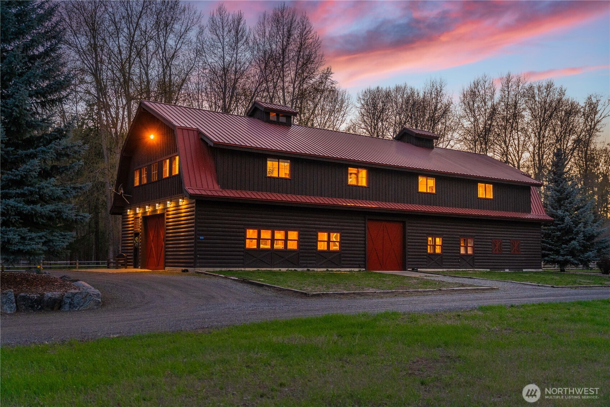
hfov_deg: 53.9
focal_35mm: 35
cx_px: 305
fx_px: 600
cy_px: 204
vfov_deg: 37.4
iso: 2500
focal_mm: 35.4
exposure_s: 1/45
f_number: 2.8
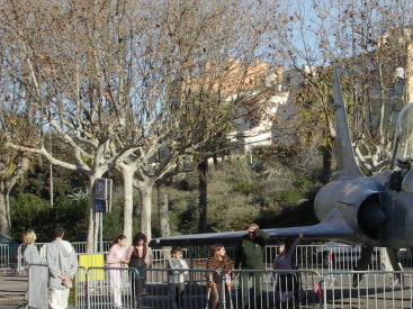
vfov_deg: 8.1
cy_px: 206
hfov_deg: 10.7
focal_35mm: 183
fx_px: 2183
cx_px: 397
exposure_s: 1/125
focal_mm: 21.7
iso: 100
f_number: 9
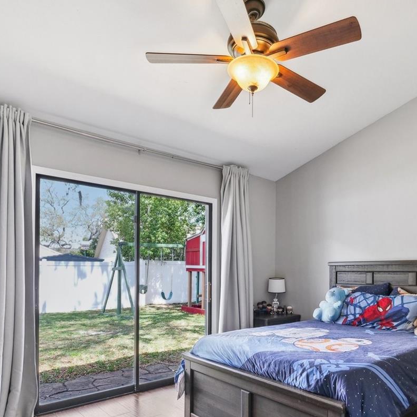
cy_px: 276
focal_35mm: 24
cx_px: 249
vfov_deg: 63.5
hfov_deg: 64.5
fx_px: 327
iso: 400
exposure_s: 1/25
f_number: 8
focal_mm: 14
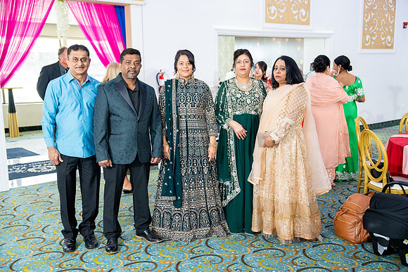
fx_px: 465
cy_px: 136
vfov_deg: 32.6
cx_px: 204
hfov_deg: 47.4
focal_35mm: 41
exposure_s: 1/160
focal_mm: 41
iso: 3200
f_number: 2.8
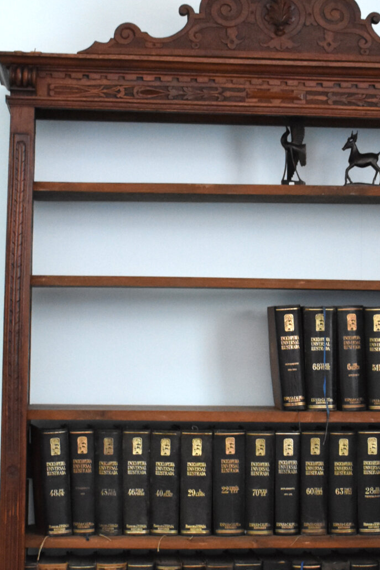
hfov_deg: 16.6
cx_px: 264
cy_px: 307
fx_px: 1298
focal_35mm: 82
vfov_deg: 24.8
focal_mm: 22
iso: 2500
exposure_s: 1/60
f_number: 4
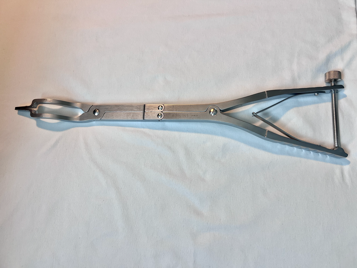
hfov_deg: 67.3
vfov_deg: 53.1
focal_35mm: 26
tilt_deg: -76.6
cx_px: 178
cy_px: 134
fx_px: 268
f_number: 1.5
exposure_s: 1/120
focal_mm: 5.7
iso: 100
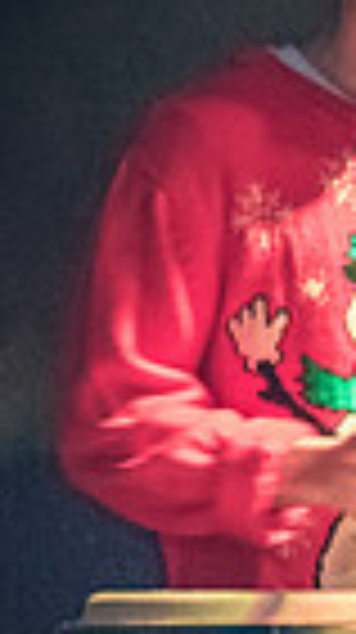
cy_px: 638
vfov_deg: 11.6
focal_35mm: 184
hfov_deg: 6.4
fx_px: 3097
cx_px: 622
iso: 12800
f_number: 2.8
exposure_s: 1/60
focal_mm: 55
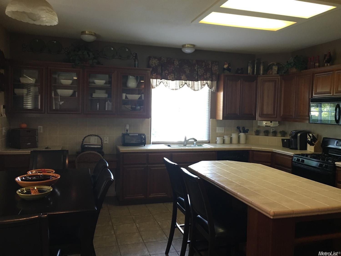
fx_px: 286
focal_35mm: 29
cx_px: 170
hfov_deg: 61.7
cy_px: 128
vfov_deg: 48.2
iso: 64
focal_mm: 4.15
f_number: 2.2
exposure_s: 1/15
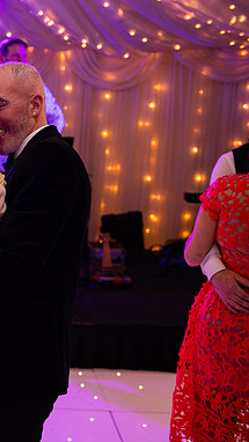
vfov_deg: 30.1
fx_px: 821
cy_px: 220
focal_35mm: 70
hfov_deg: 16.4
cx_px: -67
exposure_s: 1/160
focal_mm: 44
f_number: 3.5
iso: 1000
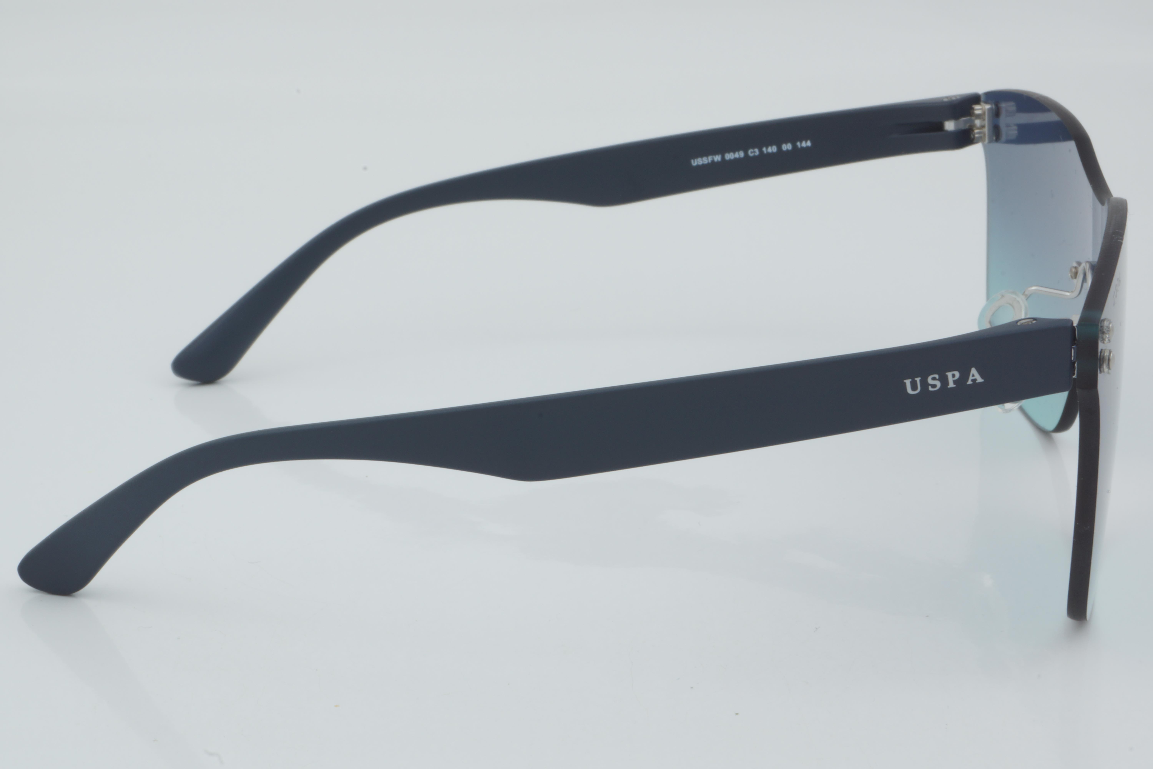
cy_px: 384
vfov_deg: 16.6
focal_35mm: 82
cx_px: 576
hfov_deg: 24.6
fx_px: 2642
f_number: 32
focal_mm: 55
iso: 100
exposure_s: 1/3
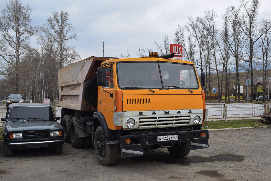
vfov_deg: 35.5
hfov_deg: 51.3
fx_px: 282
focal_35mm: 38
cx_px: 136
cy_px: 90
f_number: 5.6
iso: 400
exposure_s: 1/640
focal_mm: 25
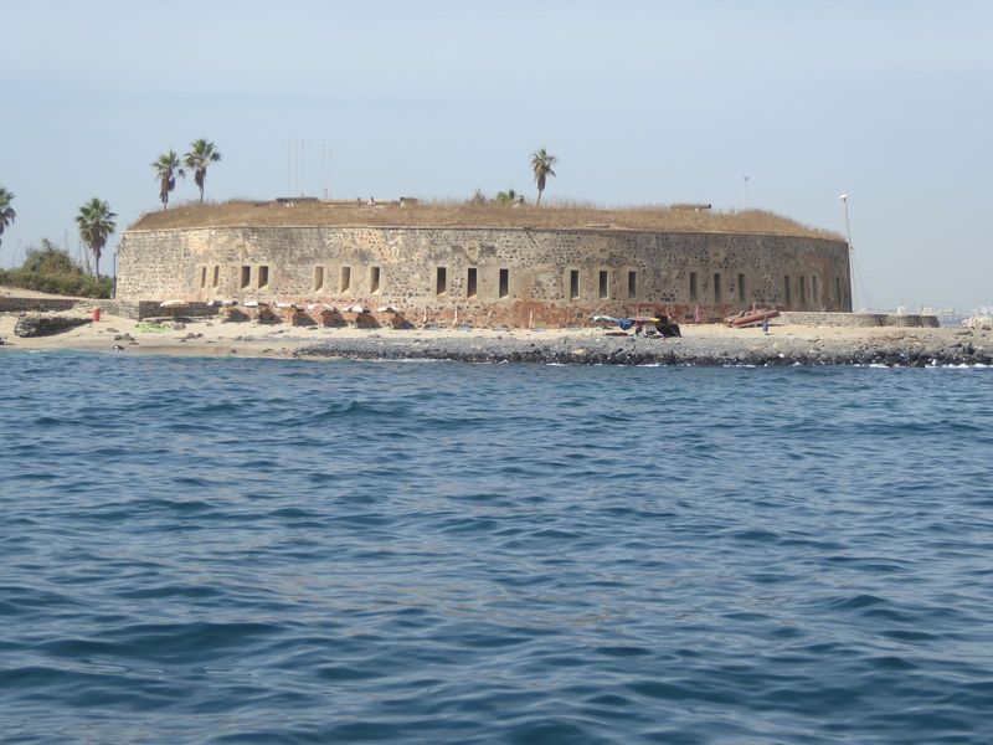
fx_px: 2438
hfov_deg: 23.0
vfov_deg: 17.4
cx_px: 496
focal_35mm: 85
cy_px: 372
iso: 80
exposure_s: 1/400
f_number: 4.7
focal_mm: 14.1
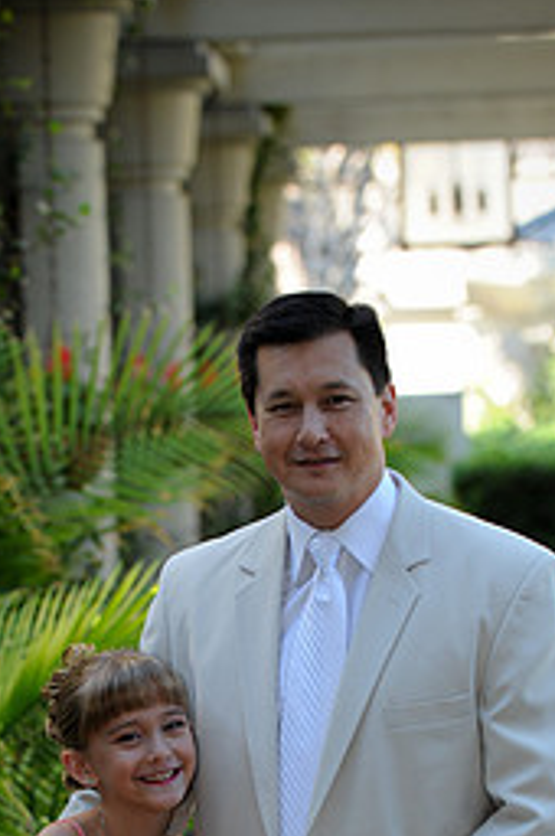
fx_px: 4892
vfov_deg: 9.7
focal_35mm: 211
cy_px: 715
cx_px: 227
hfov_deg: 6.5
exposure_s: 1/125
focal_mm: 120
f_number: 4
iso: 250
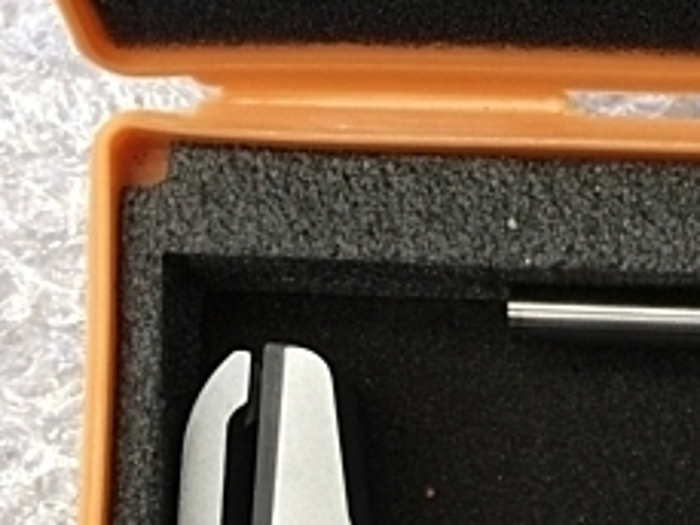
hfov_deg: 22.0
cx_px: 874
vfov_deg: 17.6
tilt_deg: -82.4
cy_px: 568
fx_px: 1639
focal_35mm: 81
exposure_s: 1/30
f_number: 2.2
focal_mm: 4.15
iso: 100
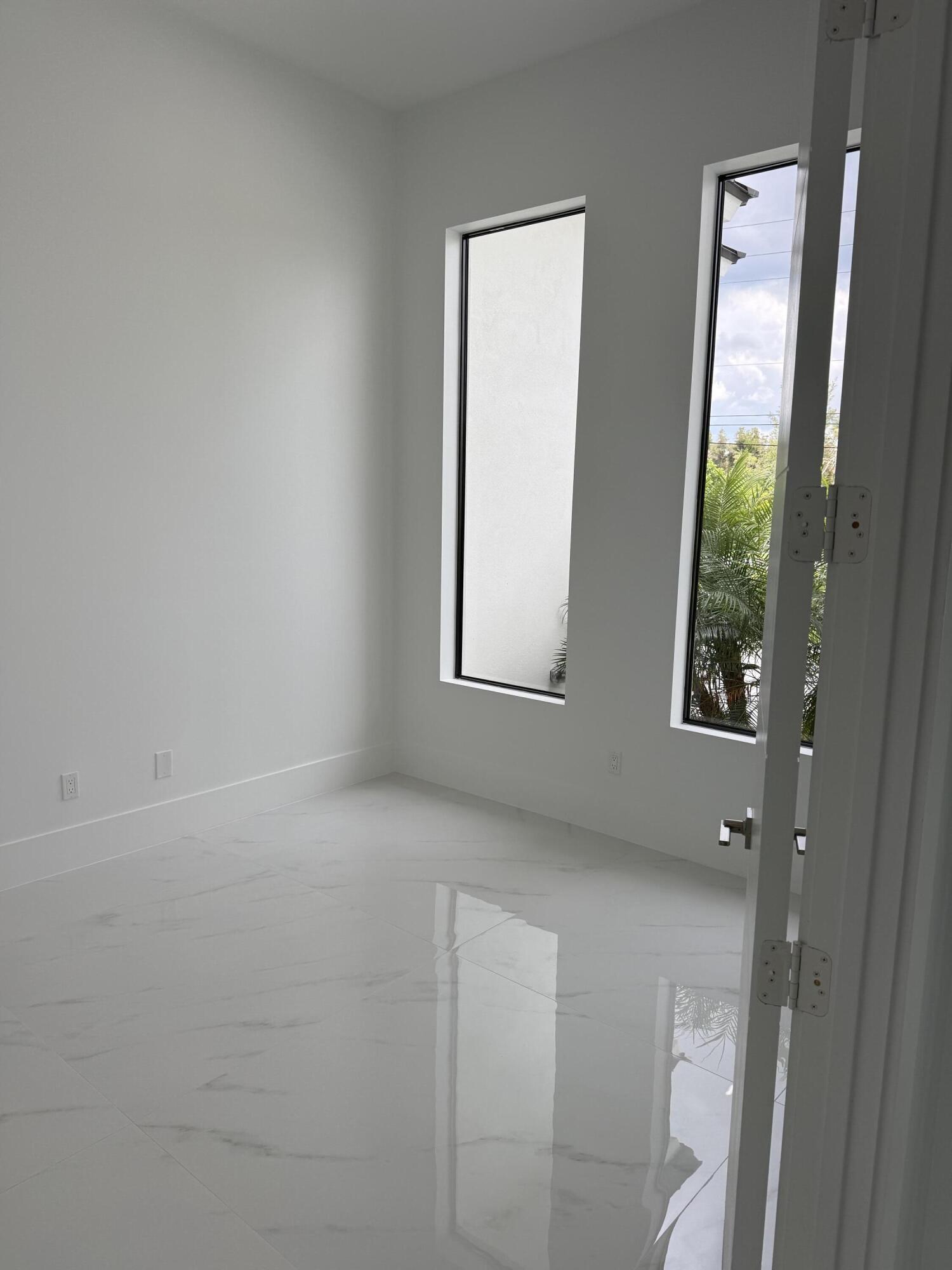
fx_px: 880
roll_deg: -2.8
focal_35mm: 24
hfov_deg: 56.8
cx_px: 476
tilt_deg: -8.7
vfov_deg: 71.6
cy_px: 635
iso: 100
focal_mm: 6.76
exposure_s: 1/967
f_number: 1.78
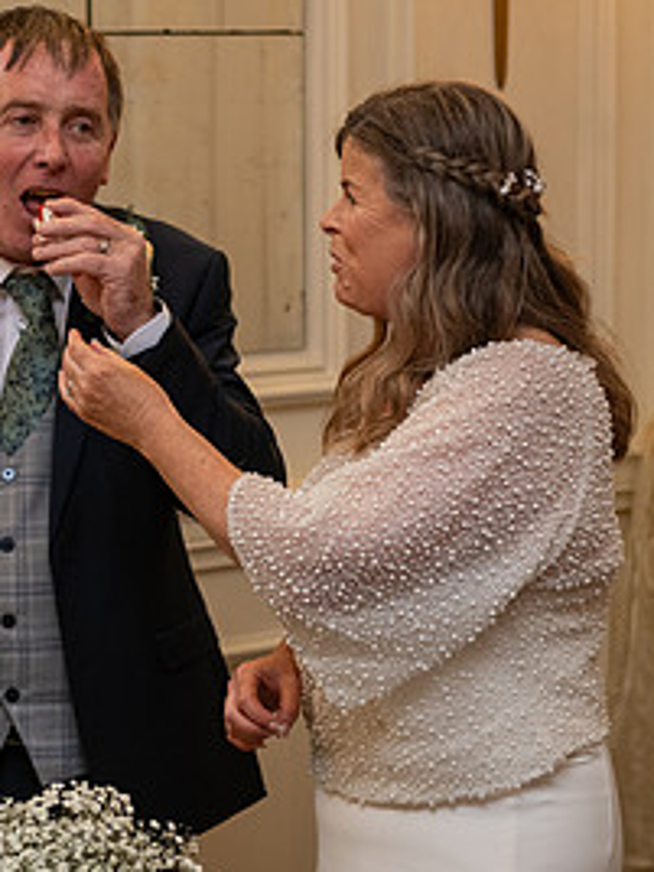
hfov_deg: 11.4
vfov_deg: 15.3
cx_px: 59
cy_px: 395
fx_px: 3250
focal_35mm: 129
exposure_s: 1/160
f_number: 3.5
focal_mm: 62
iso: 800
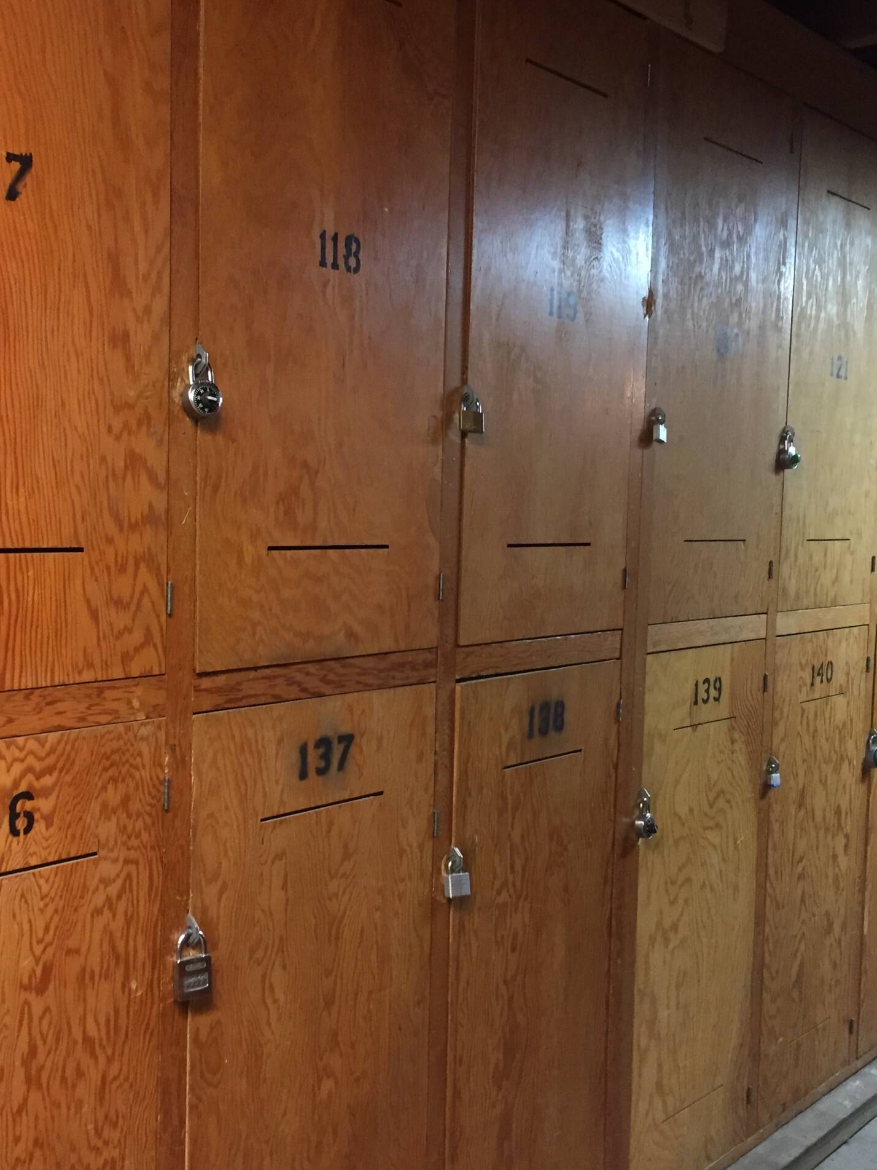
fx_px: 1317
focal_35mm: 39
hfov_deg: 36.7
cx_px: 358
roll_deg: -2.0
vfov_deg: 47.9
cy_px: 586
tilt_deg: -5.3
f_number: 2.2
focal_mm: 4.15
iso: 250
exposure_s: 1/20
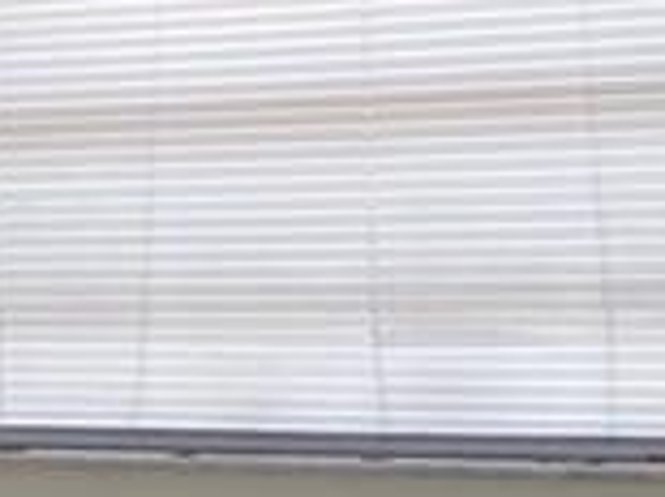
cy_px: 274
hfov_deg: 10.8
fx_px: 3302
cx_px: -498
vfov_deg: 8.6
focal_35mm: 172
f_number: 3.2
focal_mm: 4.6
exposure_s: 1/40
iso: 80
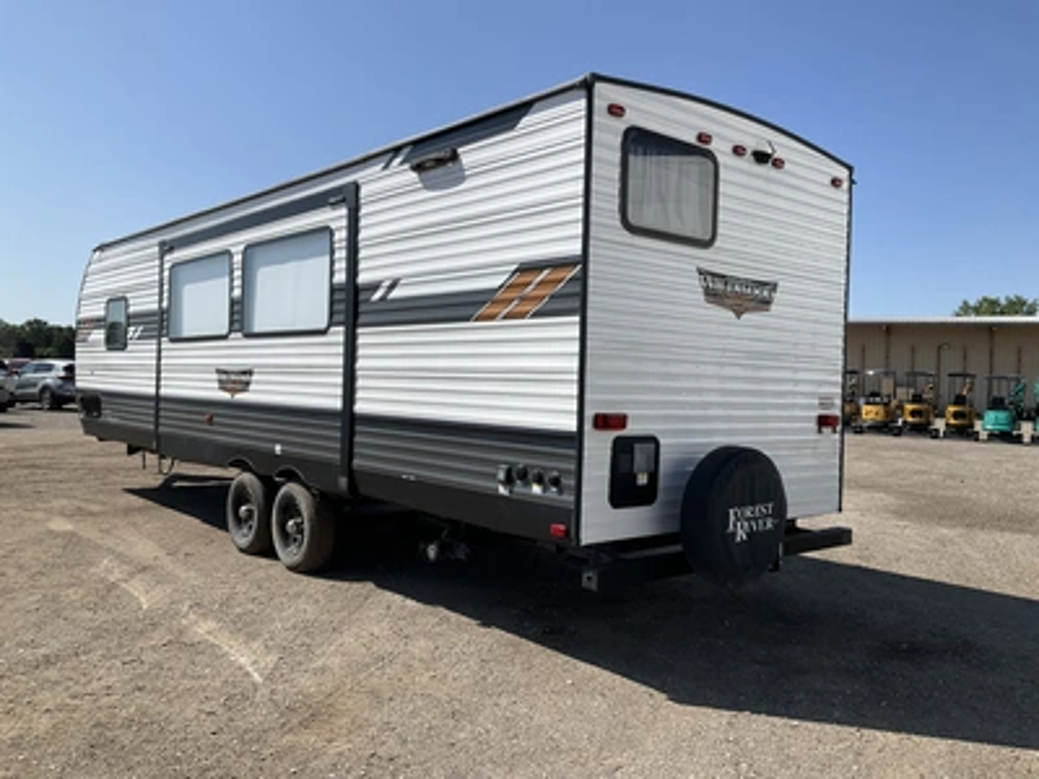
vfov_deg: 48.2
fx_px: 870
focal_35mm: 29
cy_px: 390
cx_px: 520
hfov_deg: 61.7
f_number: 1.8
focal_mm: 3
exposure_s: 1/2801
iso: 25
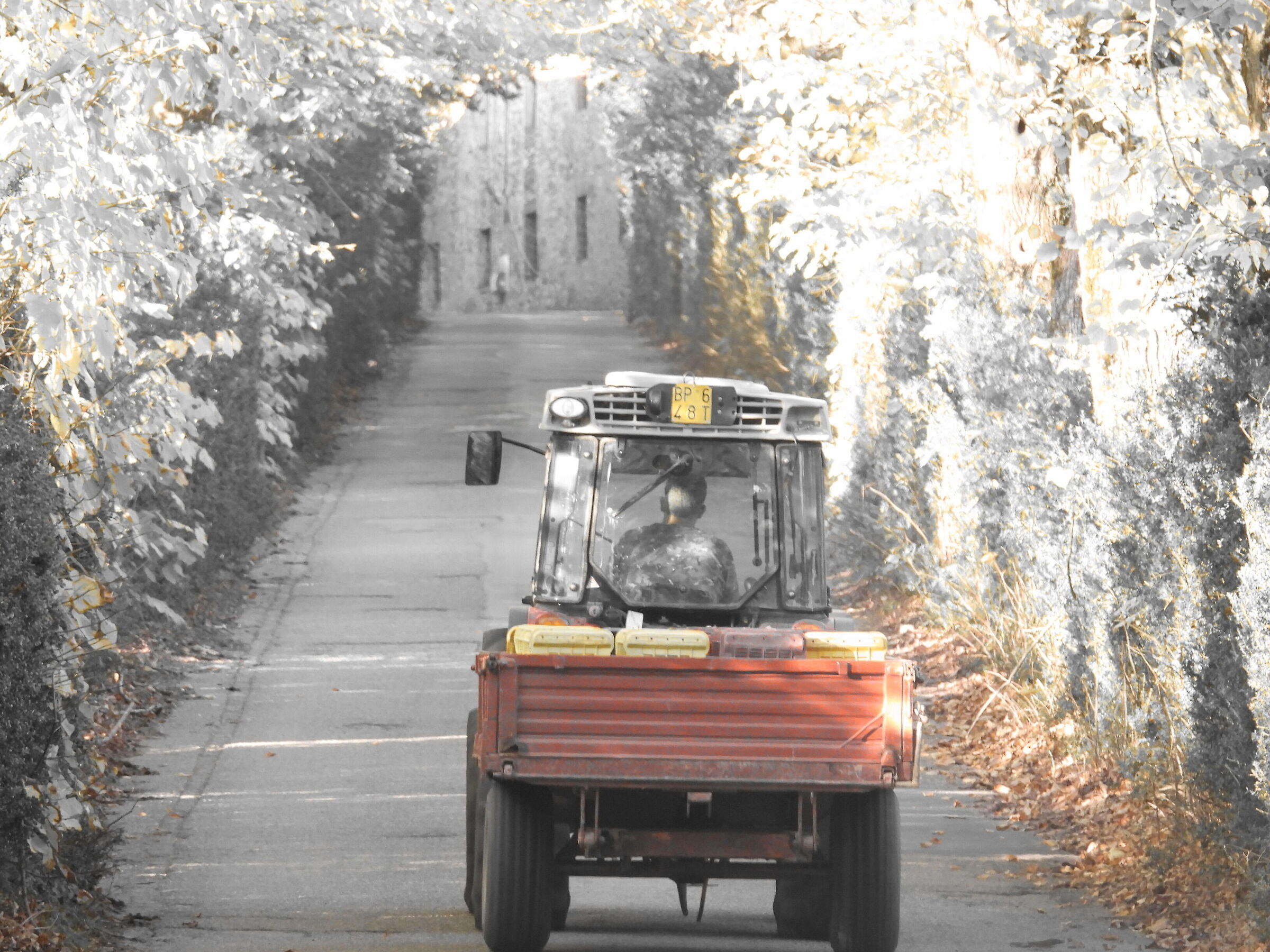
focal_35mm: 550
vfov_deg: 2.7
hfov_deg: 3.6
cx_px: 635
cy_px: 476
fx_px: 20179
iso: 400
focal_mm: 98.1
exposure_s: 1/80
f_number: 5
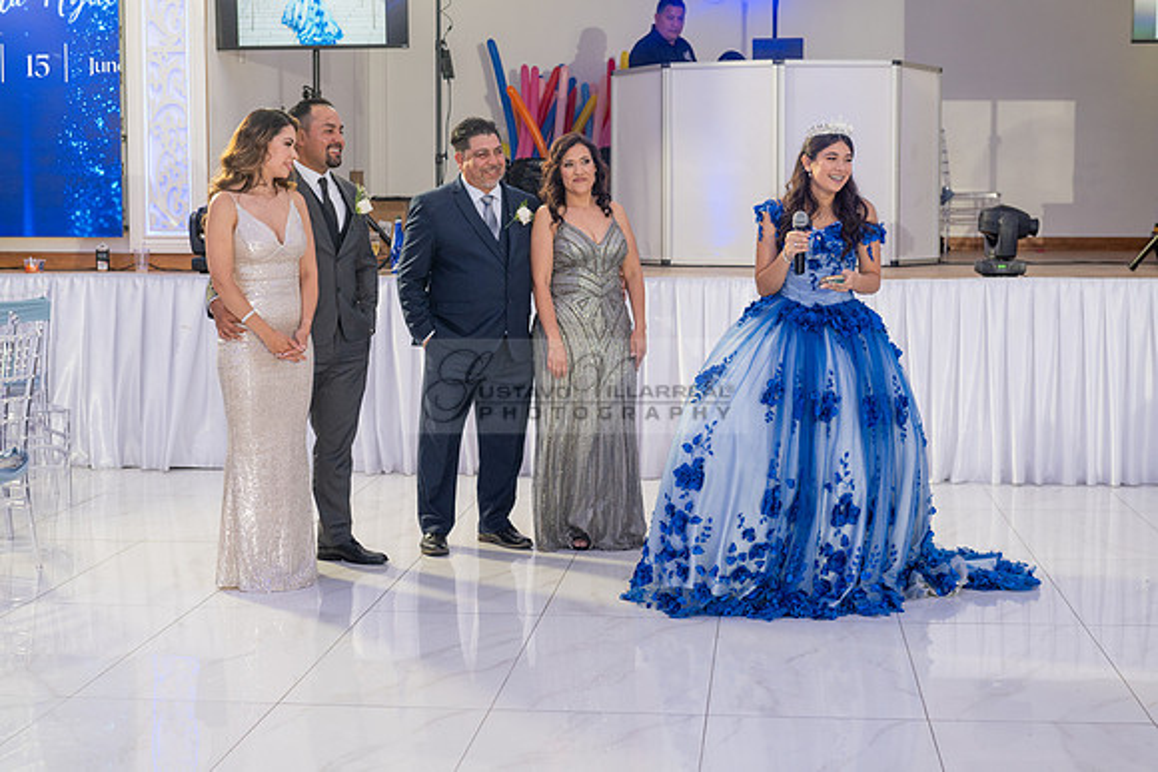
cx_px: 579
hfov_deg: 34.5
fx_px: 1866
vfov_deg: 23.4
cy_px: 386
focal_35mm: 58
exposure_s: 1/160
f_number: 4.5
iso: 800
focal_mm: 58
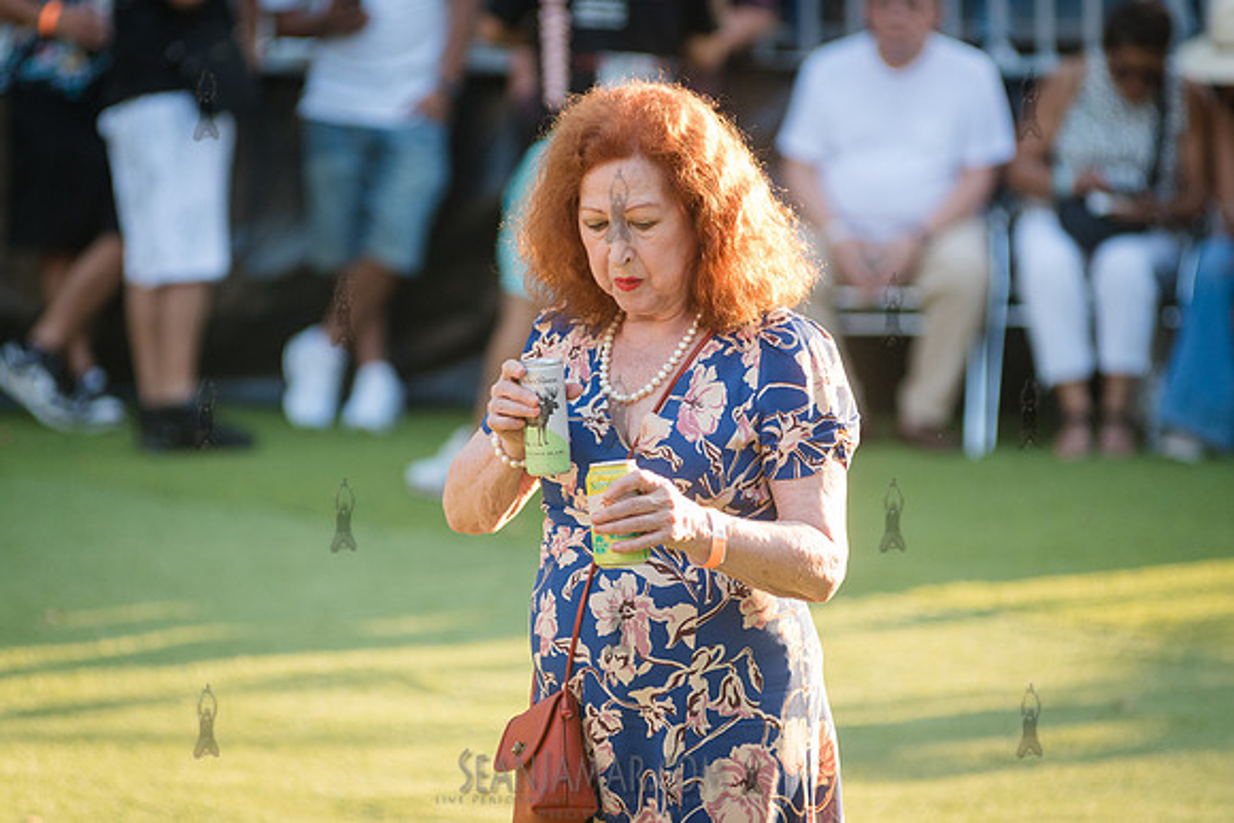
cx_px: 617
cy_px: 412
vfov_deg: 5.5
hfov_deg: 8.2
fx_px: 8636
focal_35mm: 252
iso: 1000
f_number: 4
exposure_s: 1/640
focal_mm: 200
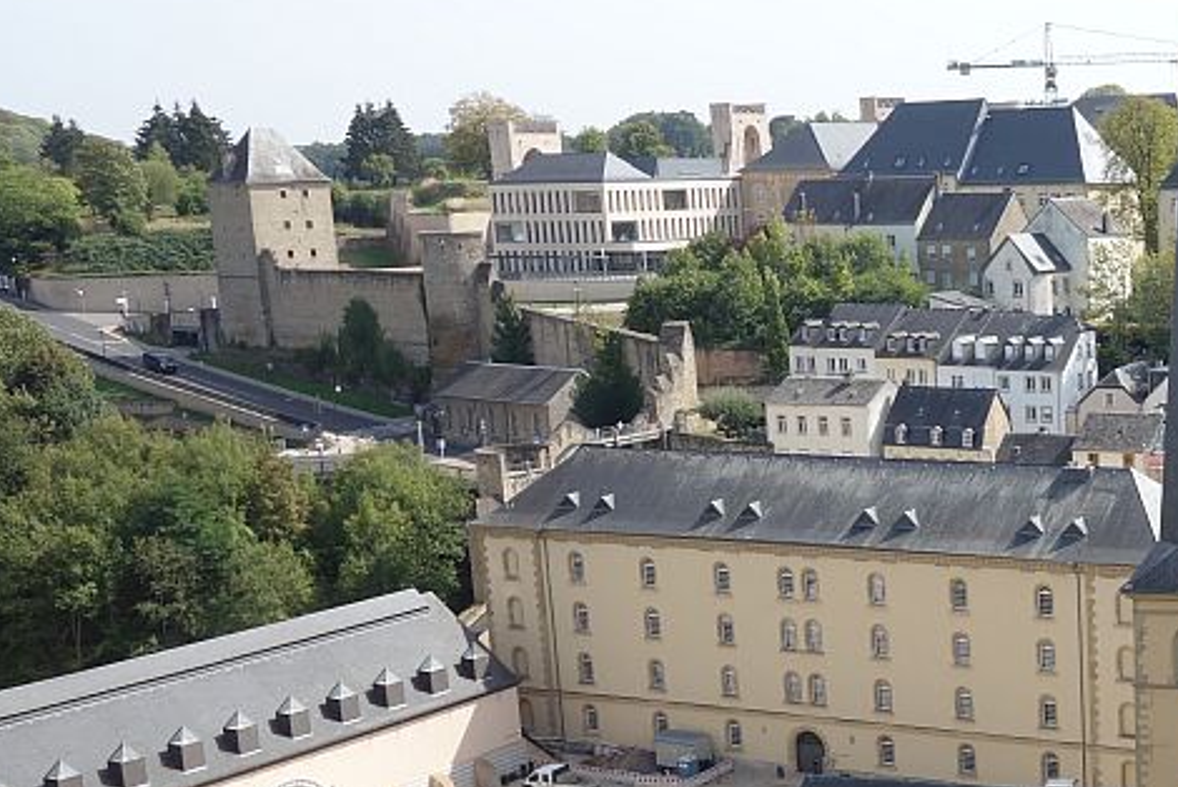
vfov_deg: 22.0
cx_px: 1216
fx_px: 1997
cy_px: 618
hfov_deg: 30.2
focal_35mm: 61
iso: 125
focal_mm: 10.4
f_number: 8
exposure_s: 1/125
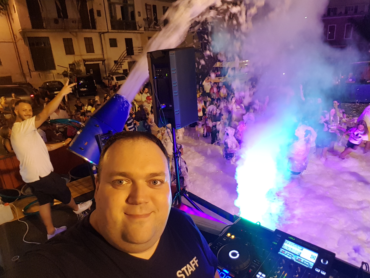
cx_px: 185
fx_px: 224
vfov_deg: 63.4
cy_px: 139
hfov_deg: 79.0
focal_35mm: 21
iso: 160
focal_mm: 2.1
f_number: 1.7
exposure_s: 1/20
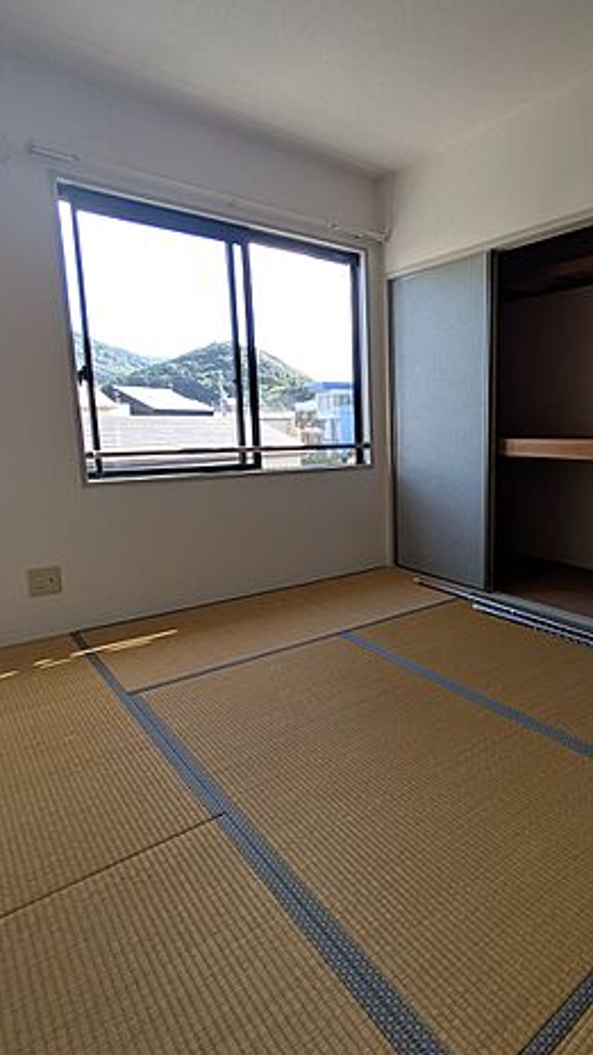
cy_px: 518
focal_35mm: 21
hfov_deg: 51.2
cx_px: 448
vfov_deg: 83.8
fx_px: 587
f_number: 2.2
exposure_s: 1/331
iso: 105
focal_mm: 1.83
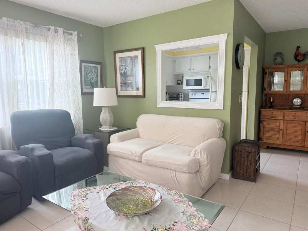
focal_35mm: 24
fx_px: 214
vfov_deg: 56.8
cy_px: 116
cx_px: 154
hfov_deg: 71.6
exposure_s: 1/120
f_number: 1.78
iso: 400
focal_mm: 6.76
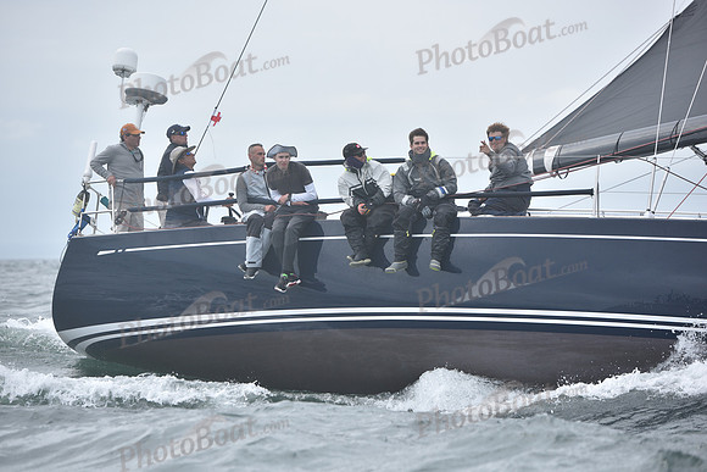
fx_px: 2946
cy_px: 236
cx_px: 354
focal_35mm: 150
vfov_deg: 9.2
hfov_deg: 13.7
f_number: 4
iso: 200
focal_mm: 150
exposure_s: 1/1250
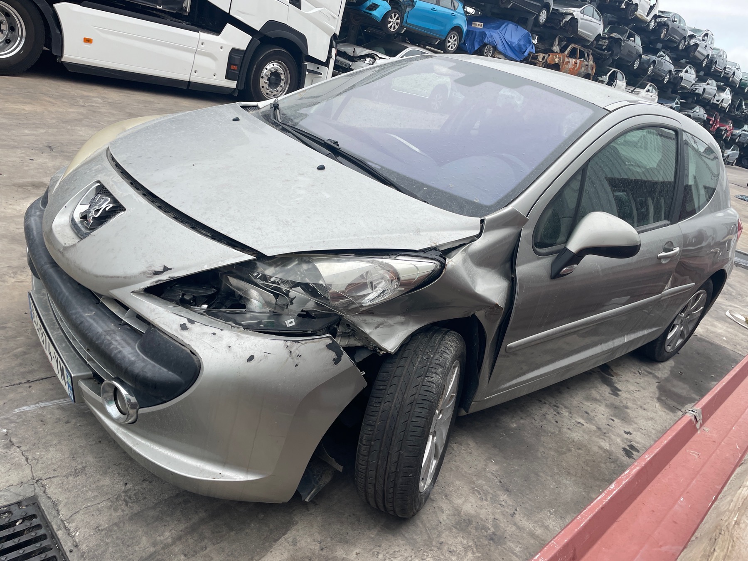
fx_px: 562
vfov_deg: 53.1
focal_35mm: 26
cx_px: 374
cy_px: 280
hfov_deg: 67.3
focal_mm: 4.2
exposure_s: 1/2092
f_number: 1.6
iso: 32
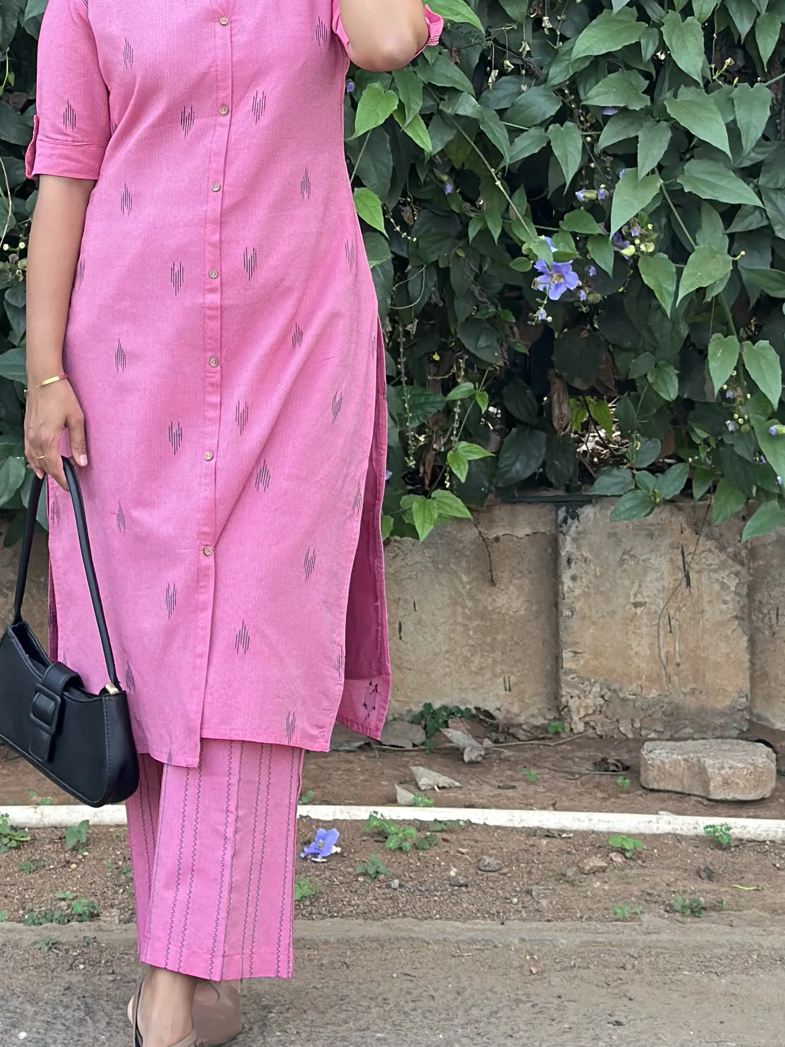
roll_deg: -0.5
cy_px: -18
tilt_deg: -2.0
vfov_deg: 17.7
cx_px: 223
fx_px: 3266
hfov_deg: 13.7
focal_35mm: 108
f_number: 1.78
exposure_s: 1/171
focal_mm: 6.86
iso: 100
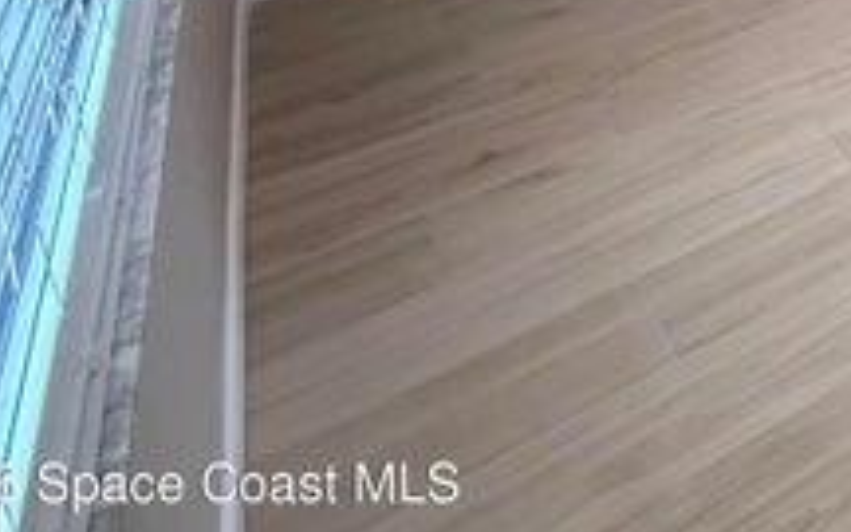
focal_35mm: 44
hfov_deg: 32.9
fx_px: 1020
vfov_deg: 21.5
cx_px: 1119
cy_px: -374
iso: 200
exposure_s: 1/61
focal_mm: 2.22
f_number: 2.2
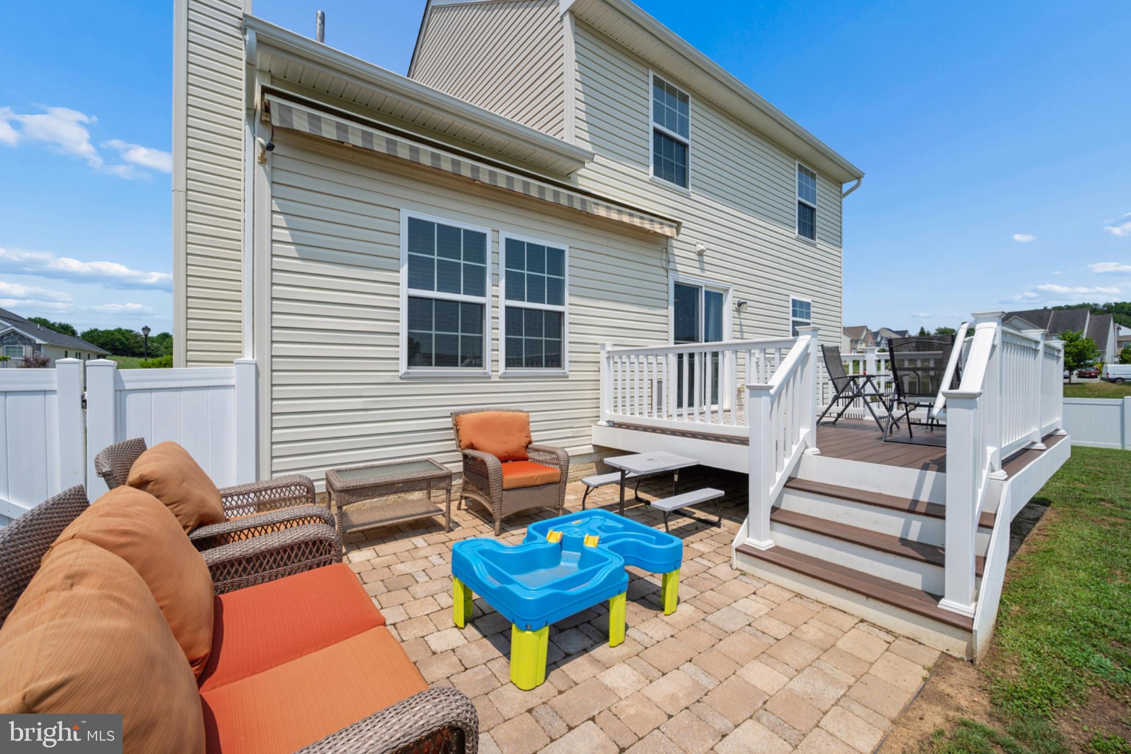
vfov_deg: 81.2
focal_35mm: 14
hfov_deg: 104.3
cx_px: 566
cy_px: 377
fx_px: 440
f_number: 7.1
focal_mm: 14
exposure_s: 1/640
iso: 100
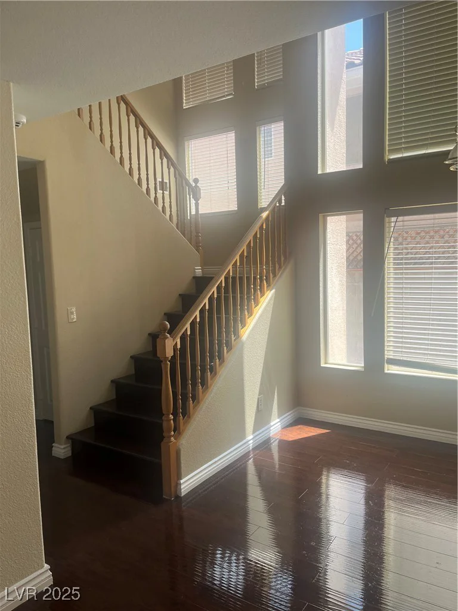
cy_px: 306
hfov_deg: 53.1
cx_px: 229
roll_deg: +1.4
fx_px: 459
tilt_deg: -3.4
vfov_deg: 67.3
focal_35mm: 26
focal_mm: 5.1
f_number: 1.6
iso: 50
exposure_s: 1/309
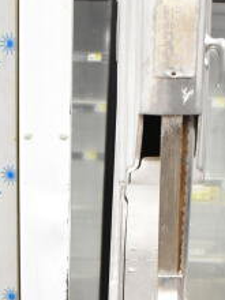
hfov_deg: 12.3
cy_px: 432
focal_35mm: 120
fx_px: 1040
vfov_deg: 15.3
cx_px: 105
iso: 1600
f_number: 3.5
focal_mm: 20
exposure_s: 1/30
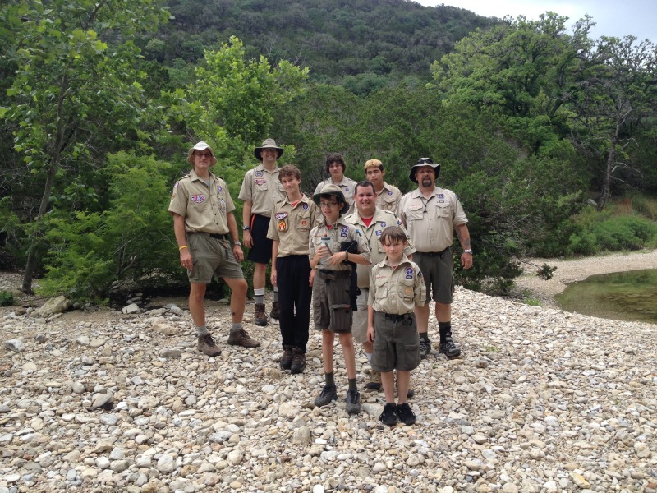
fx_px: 664
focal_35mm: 35
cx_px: 328
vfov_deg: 40.7
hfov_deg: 52.6
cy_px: 246
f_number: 2.4
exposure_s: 1/303
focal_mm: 4.28
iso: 50
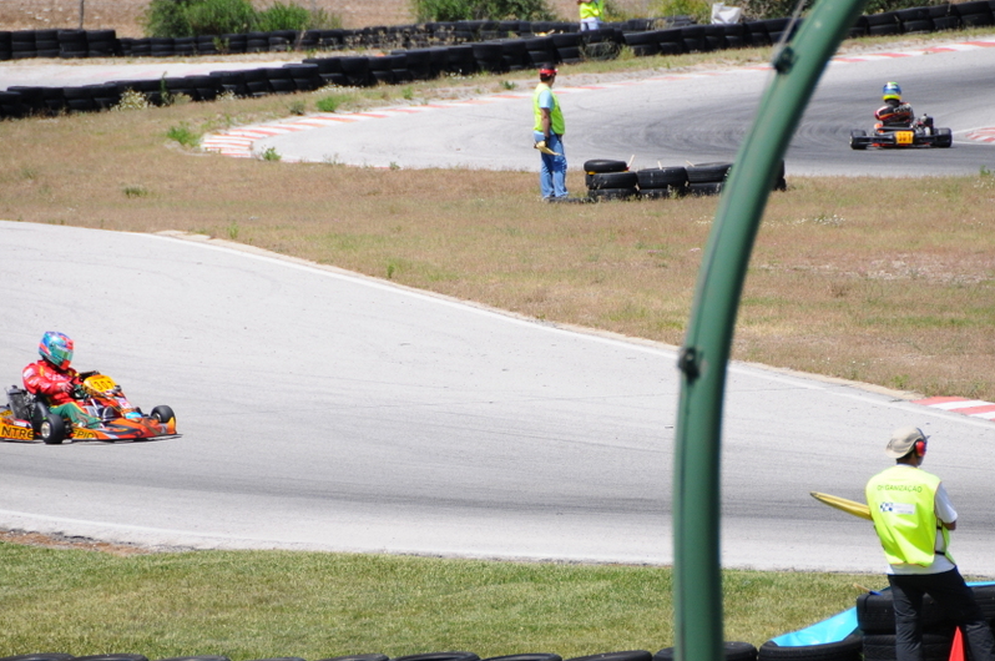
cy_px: 382
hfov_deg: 5.4
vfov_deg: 3.6
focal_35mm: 385
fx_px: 10628
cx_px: 512
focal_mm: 200
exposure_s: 1/2000
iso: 400
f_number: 5.6
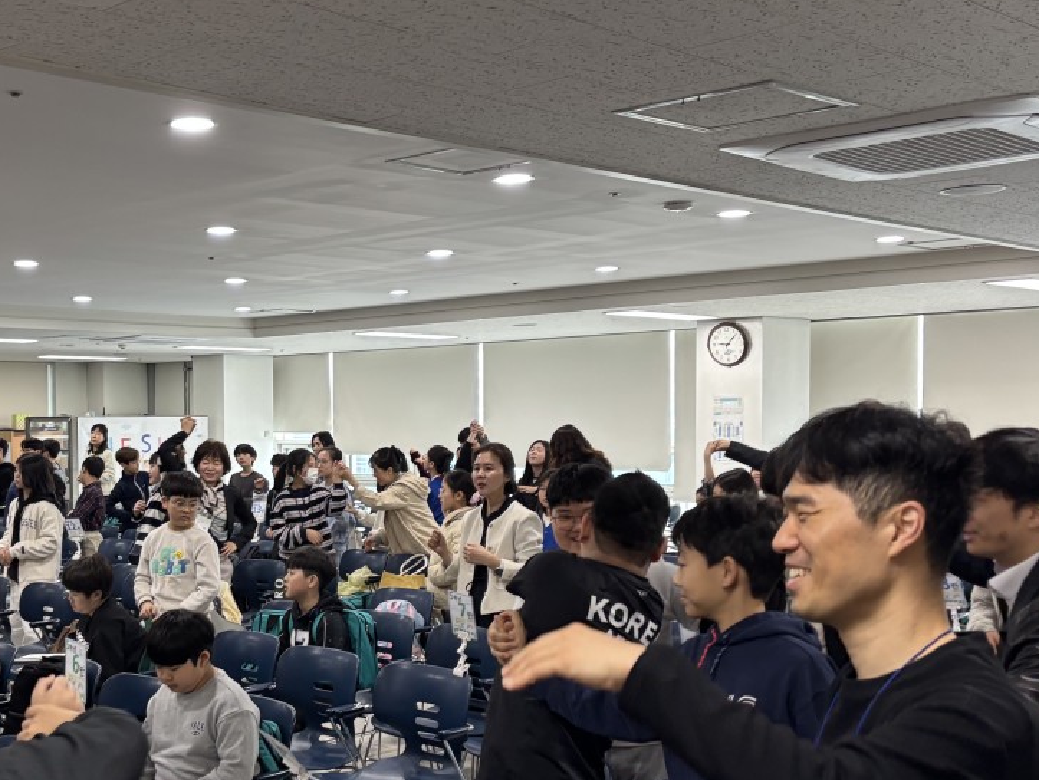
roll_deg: +1.8
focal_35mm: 46
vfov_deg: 31.5
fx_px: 1381
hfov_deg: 40.2
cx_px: 273
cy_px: 463
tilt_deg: -2.3
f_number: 1.6
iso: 160
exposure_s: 1/60
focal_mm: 5.96
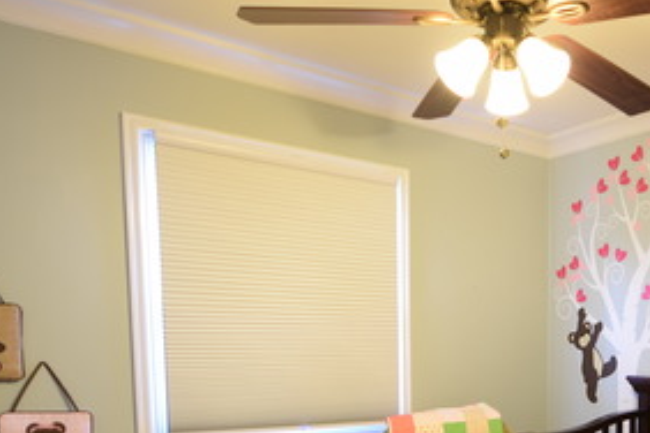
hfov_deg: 51.5
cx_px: 539
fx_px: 614
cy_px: 390
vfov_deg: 36.4
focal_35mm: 34
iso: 100
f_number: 4
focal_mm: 10
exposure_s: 1/2
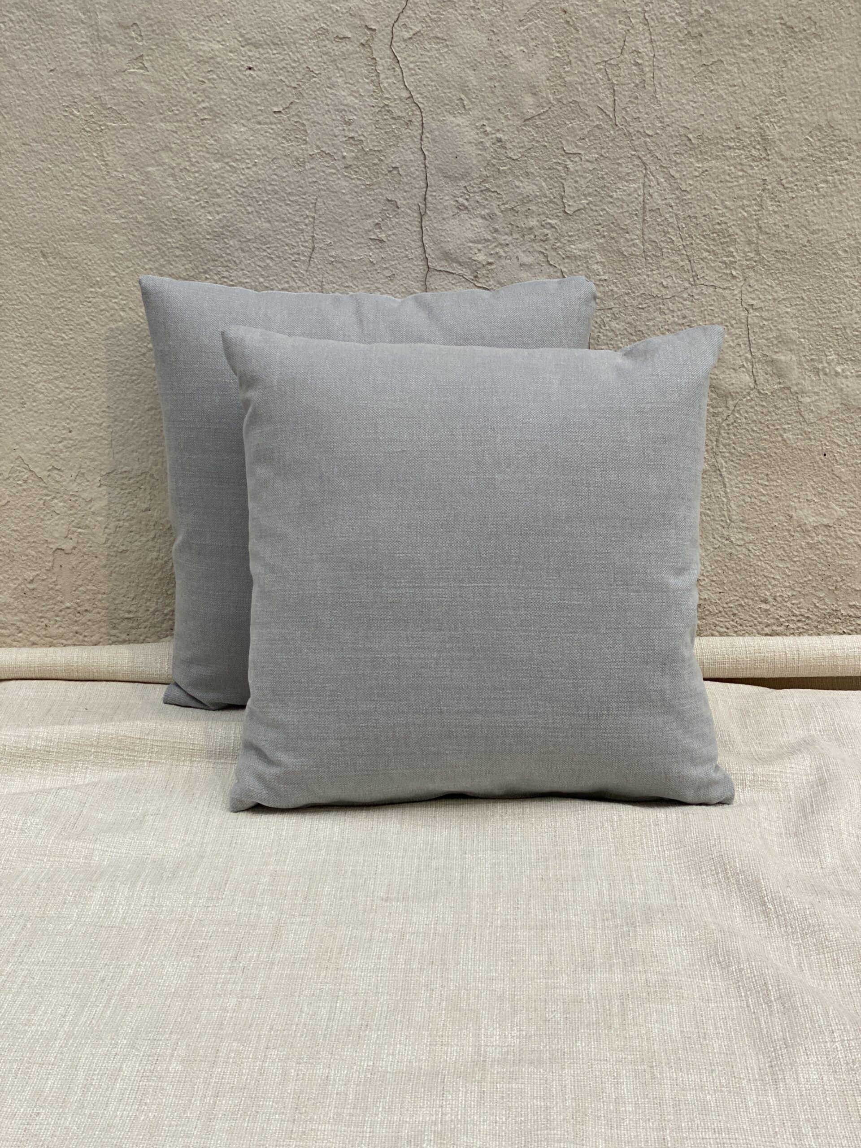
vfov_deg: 36.8
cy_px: 574
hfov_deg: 28.0
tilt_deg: -16.5
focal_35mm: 52
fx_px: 1725
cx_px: 430
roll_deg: -0.2
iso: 80
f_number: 2
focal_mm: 6
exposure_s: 1/122
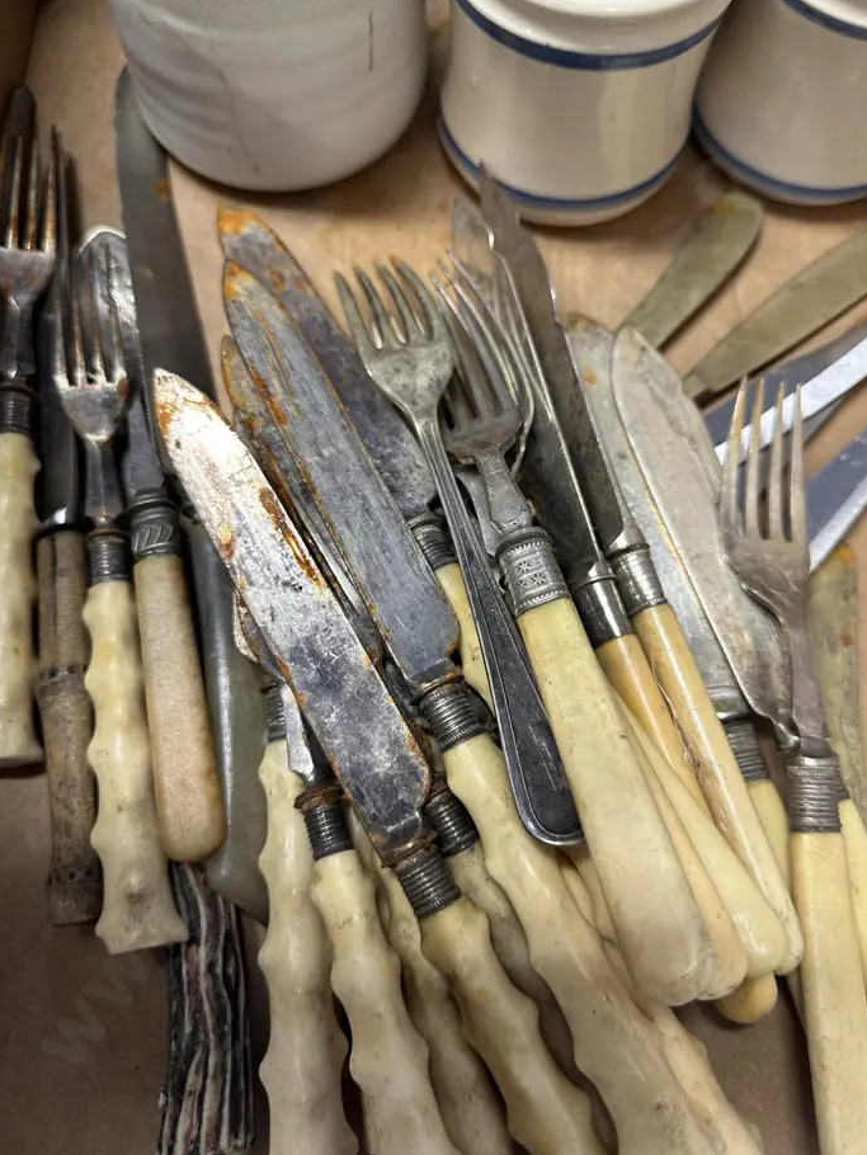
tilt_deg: -71.3
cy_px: 543
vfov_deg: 65.3
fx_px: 901
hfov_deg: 51.4
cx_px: 444
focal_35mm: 27
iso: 125
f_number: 1.78
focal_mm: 6.86
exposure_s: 1/50
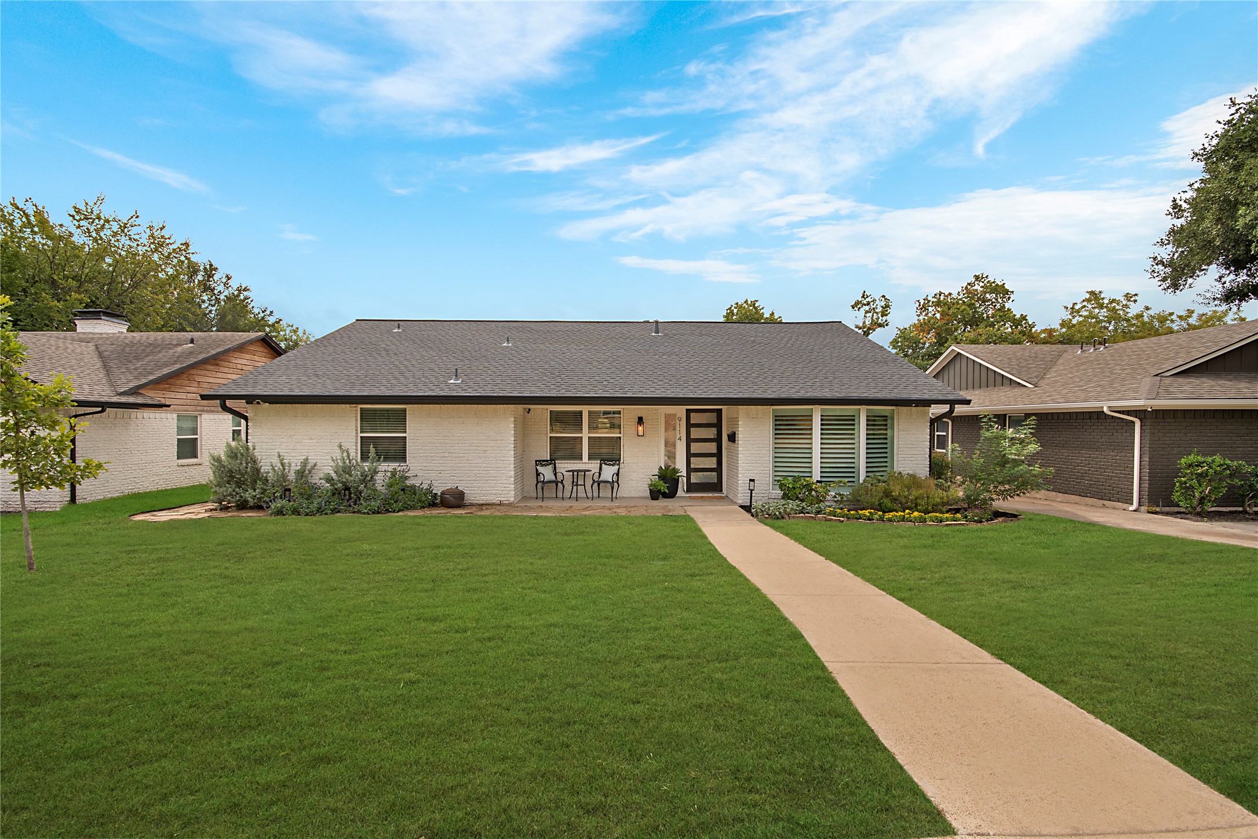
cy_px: 420
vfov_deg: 77.3
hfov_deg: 100.4
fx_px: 524
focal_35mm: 15
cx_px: 629
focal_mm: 10
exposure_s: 1/400
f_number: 8
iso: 100
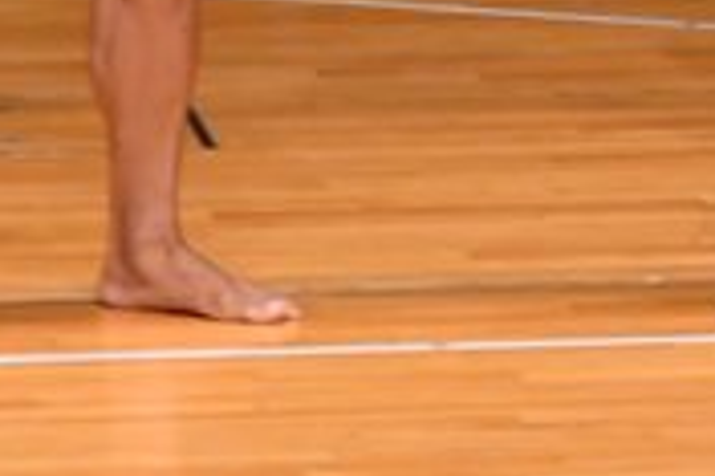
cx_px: 1534
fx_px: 22303
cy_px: -448
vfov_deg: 1.2
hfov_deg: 1.8
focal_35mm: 1124
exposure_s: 1/400
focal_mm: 170
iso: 4000
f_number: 5.6
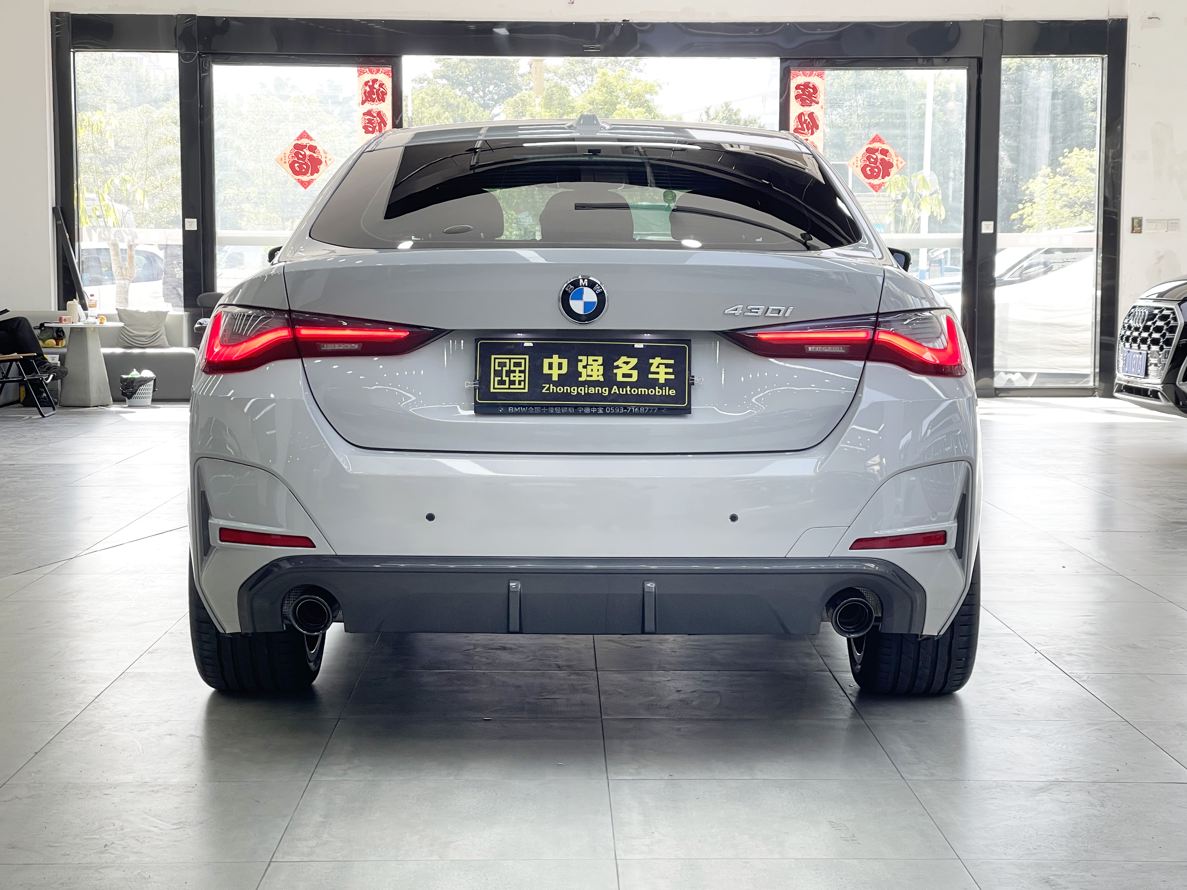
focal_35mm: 64
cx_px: 594
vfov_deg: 22.9
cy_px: 445
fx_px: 2195
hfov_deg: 30.3
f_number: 2.2
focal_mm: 7.5
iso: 50
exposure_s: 1/99
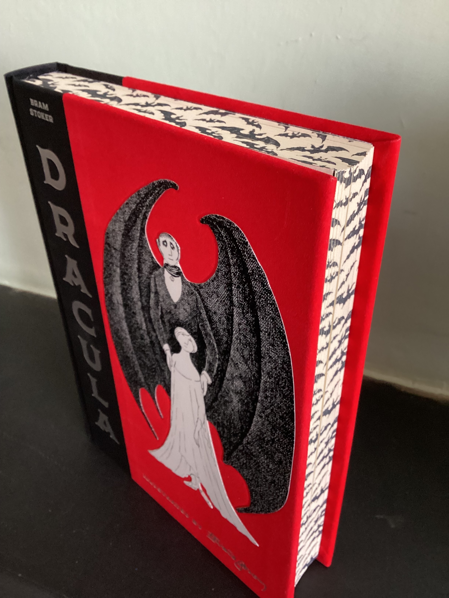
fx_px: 536
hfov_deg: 45.4
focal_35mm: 31
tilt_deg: -36.1
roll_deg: +2.2
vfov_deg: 58.4
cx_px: 224
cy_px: 299
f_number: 2.4
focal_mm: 3.3
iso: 320
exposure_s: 1/33
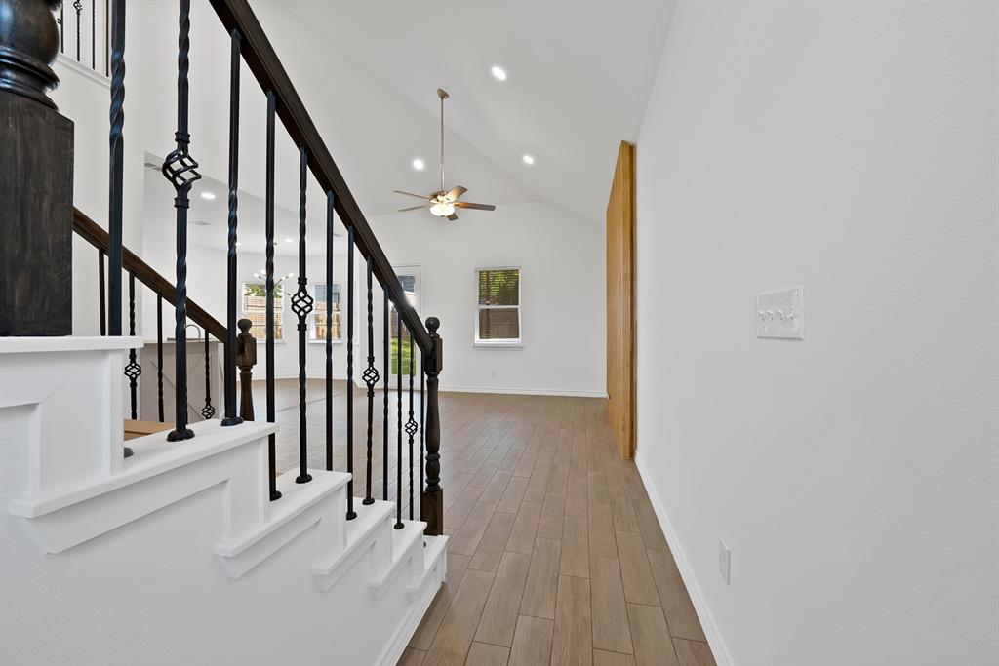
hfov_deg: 112.6
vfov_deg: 90.0
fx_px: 333
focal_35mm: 12
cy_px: 333
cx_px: 500
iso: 640
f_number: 9
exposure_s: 1/5
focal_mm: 12
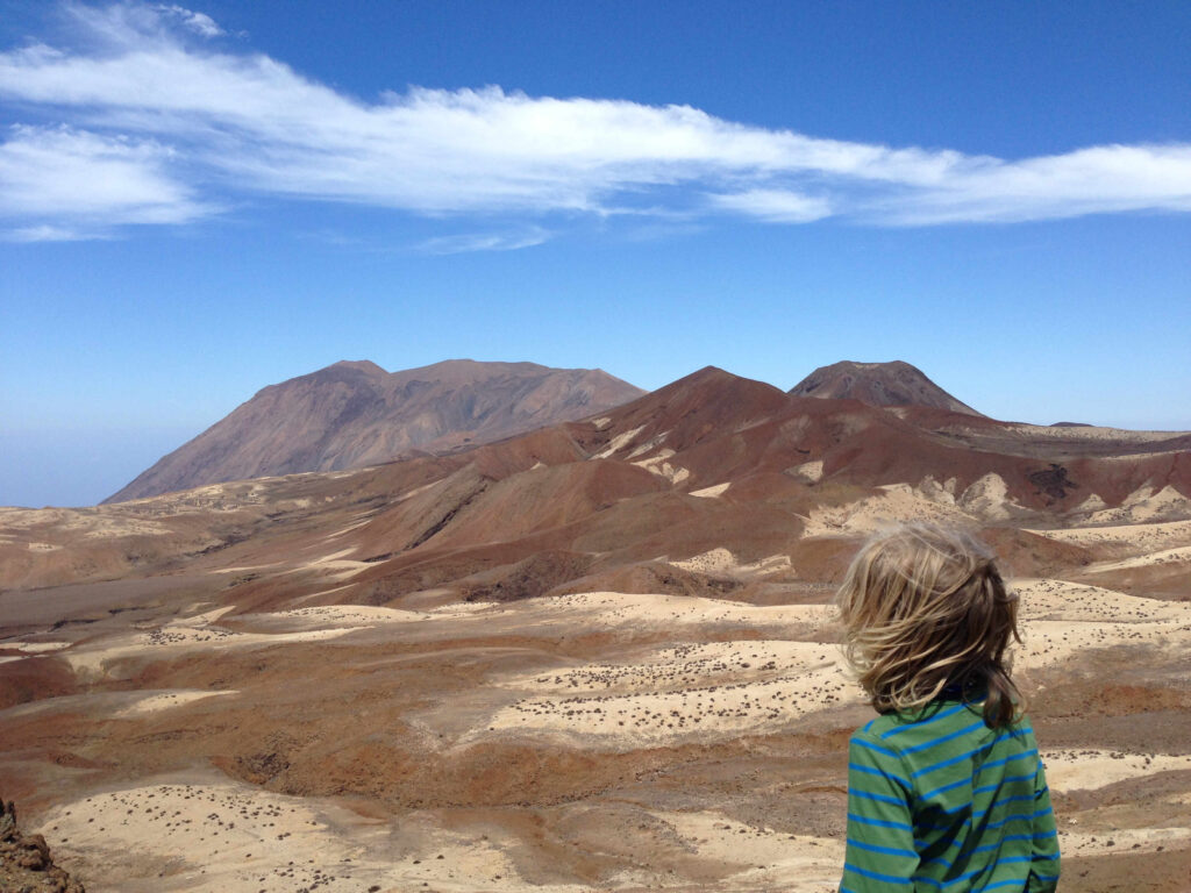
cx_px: 596
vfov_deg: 42.9
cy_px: 446
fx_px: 1135
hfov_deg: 55.4
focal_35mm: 33
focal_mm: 4.12
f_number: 2.4
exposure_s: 1/1808
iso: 50
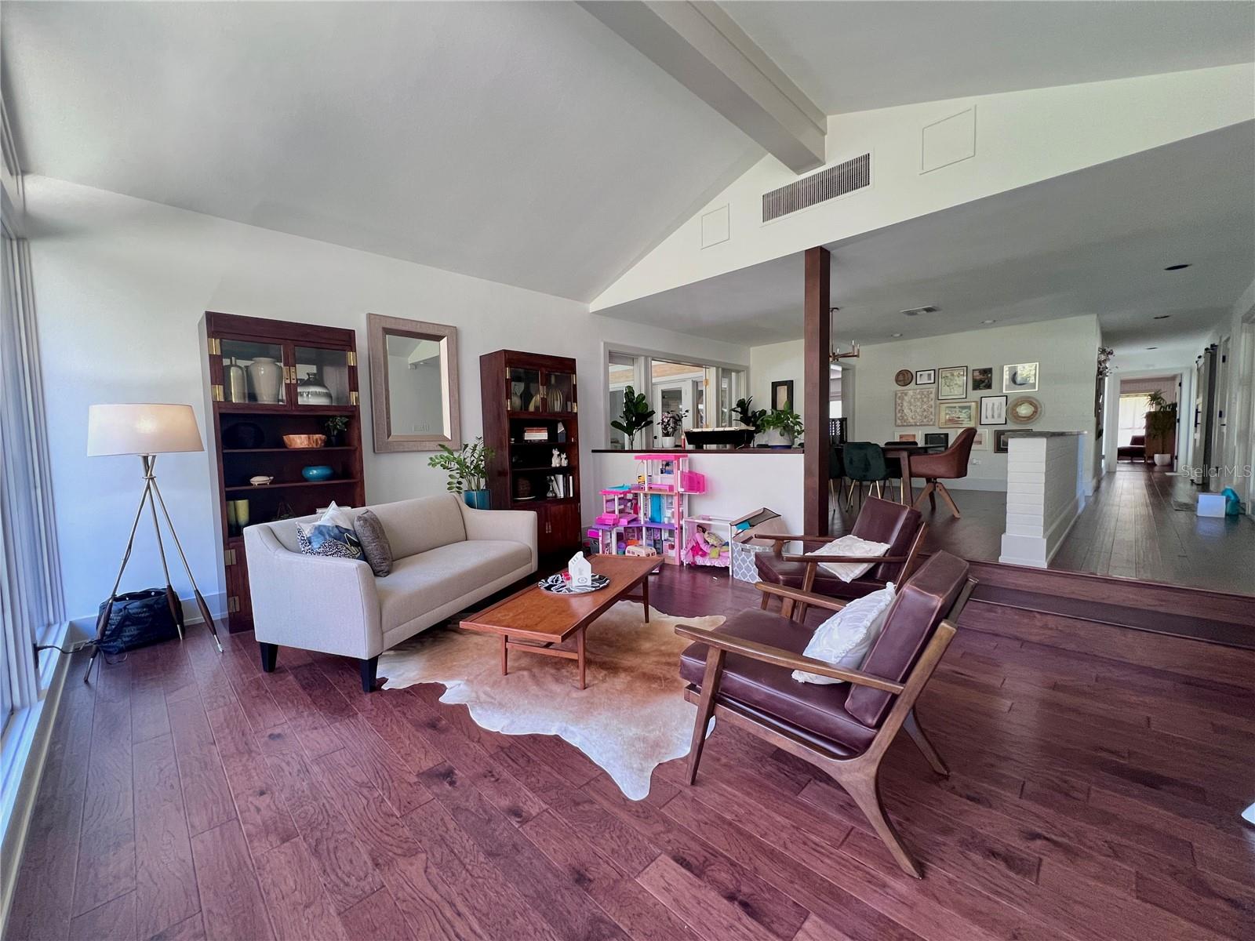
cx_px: 628
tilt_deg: -3.6
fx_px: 471
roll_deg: +1.4
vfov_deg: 89.9
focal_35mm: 13
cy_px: 470
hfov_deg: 106.2
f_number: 1.8
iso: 200
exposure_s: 1/60
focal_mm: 1.57
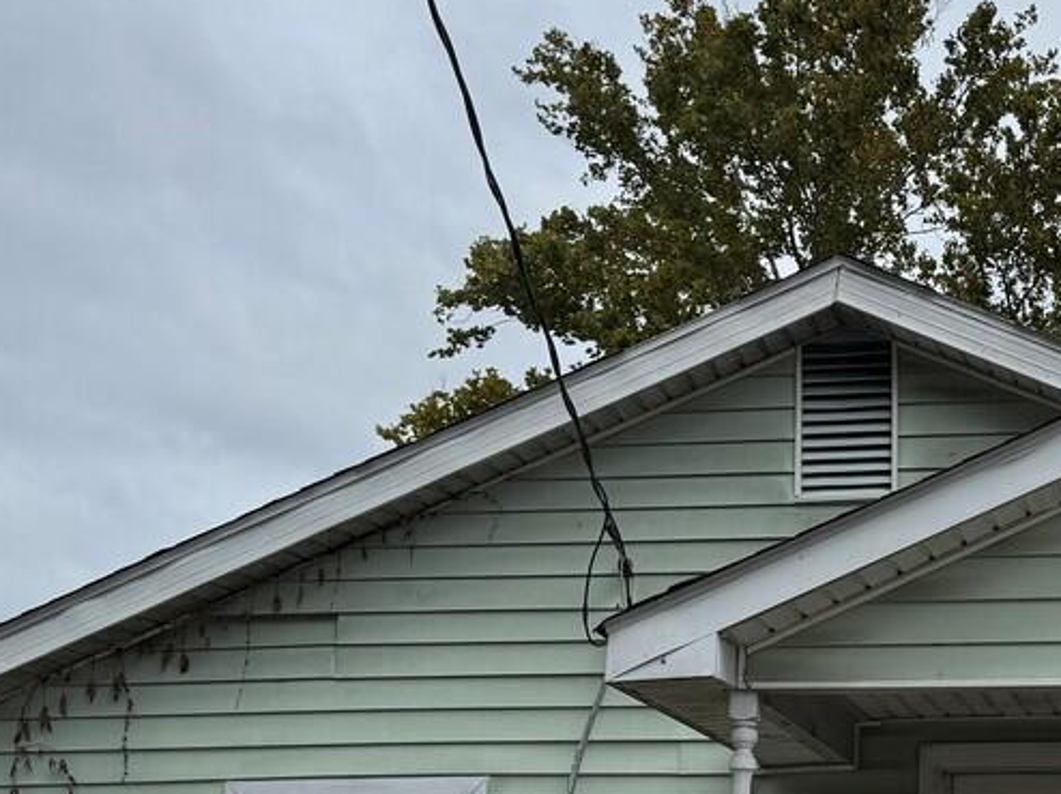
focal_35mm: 70
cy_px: 543
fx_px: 2144
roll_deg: +0.3
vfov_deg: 20.9
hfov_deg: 26.9
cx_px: 932
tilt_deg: +12.9
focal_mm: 6.76
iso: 80
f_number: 1.78
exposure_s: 1/6711
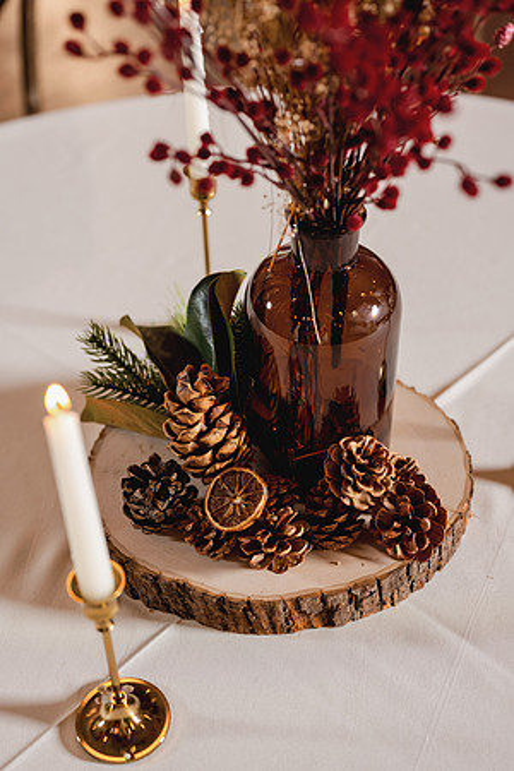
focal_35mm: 50
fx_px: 1071
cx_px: 257
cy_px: 386
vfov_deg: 39.6
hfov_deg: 27.0
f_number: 2.8
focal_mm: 50
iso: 400
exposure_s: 1/80
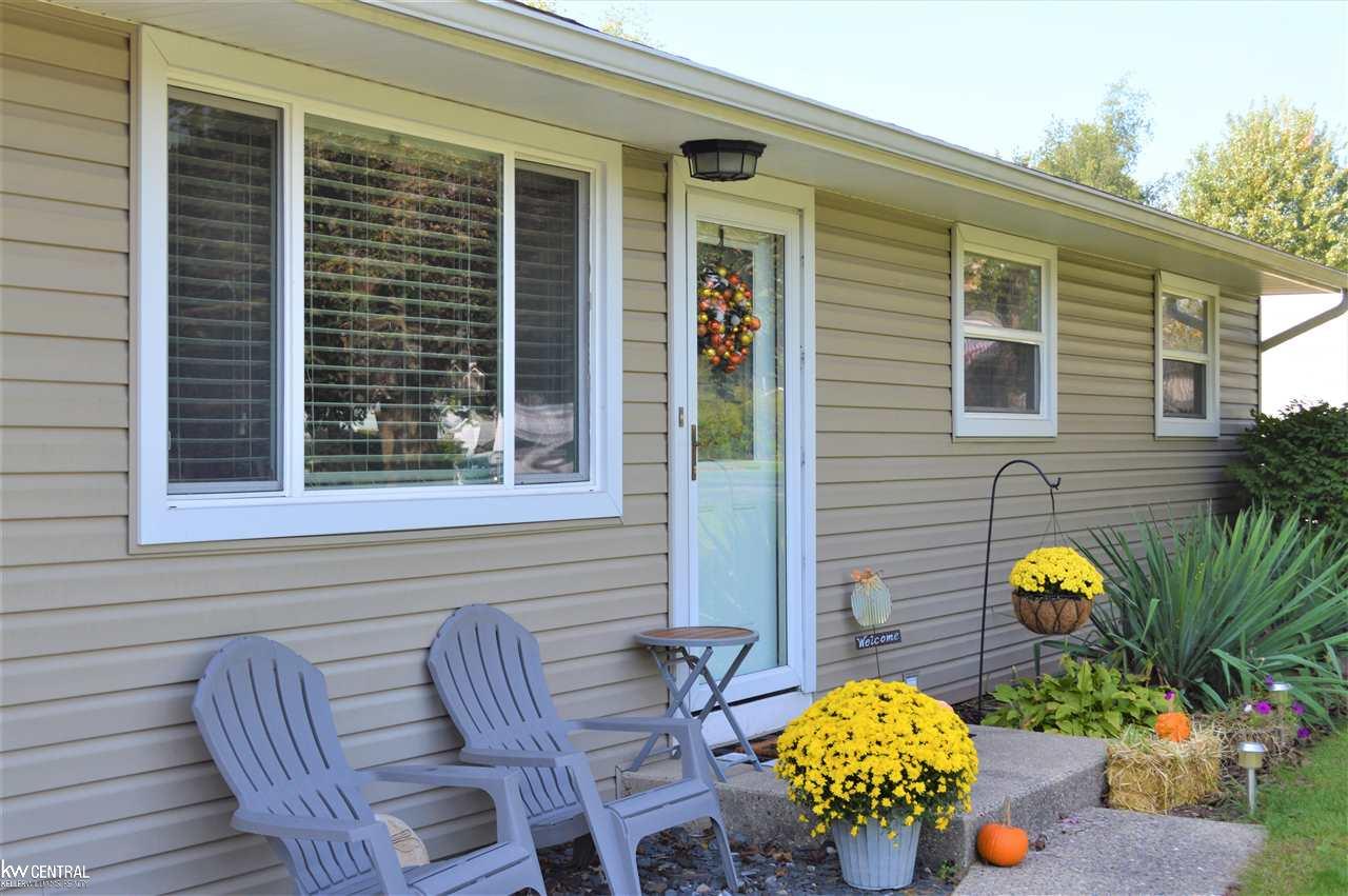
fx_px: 1796
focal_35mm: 48
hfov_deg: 41.1
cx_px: 674
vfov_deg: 28.0
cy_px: 448
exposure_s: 1/125
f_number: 5.6
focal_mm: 32
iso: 125
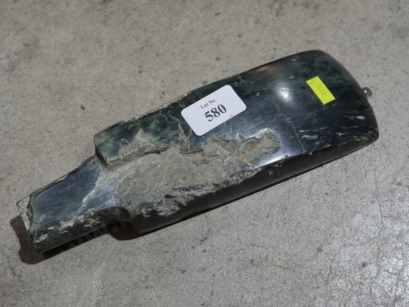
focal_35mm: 50
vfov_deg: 29.1
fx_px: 591
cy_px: 154
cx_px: 204
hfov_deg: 38.2
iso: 400
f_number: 5.3
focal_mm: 25
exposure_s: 1/60
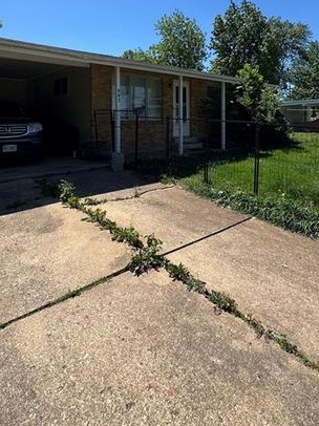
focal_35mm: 23
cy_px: 121
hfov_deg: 58.8
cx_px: 152
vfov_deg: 70.3
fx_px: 283
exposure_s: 1/1346
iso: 50
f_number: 2.2
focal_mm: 2.22
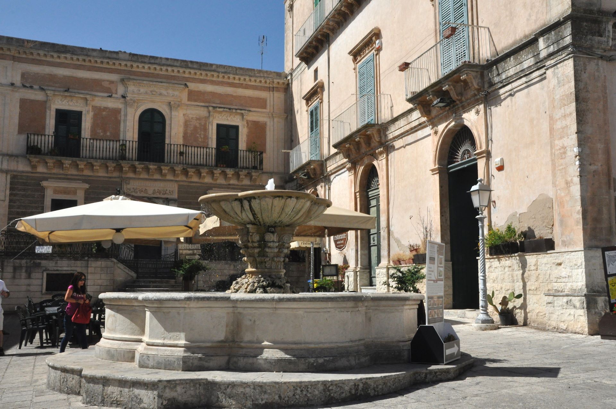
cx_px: 308
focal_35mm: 36
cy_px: 204
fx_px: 615
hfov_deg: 53.2
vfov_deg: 36.8
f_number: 18
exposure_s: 1/320
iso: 1250
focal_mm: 24
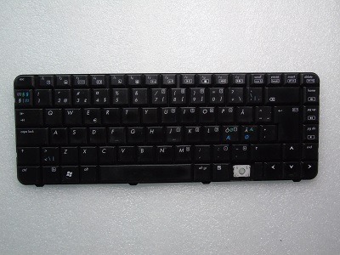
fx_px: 285
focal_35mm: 29
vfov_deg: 48.2
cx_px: 170
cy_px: 128
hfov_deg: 61.7
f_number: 6
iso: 400
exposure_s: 1/40
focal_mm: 5.2
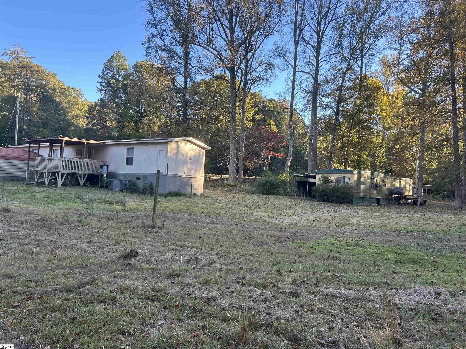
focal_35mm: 26
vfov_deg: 53.1
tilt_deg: +2.1
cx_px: 233
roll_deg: -3.1
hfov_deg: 67.3
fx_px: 350
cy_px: 174
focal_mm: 5.7
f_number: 1.5
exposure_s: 1/282
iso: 40
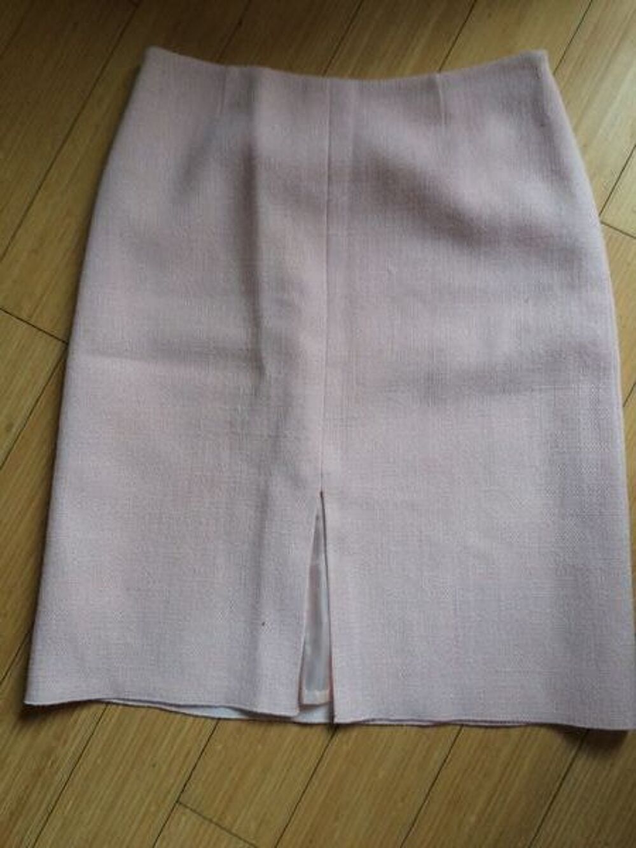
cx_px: 318
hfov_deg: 48.2
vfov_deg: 61.7
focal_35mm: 29
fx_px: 710
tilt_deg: -84.9
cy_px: 424
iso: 125
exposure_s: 1/33
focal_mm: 4.15
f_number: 2.2
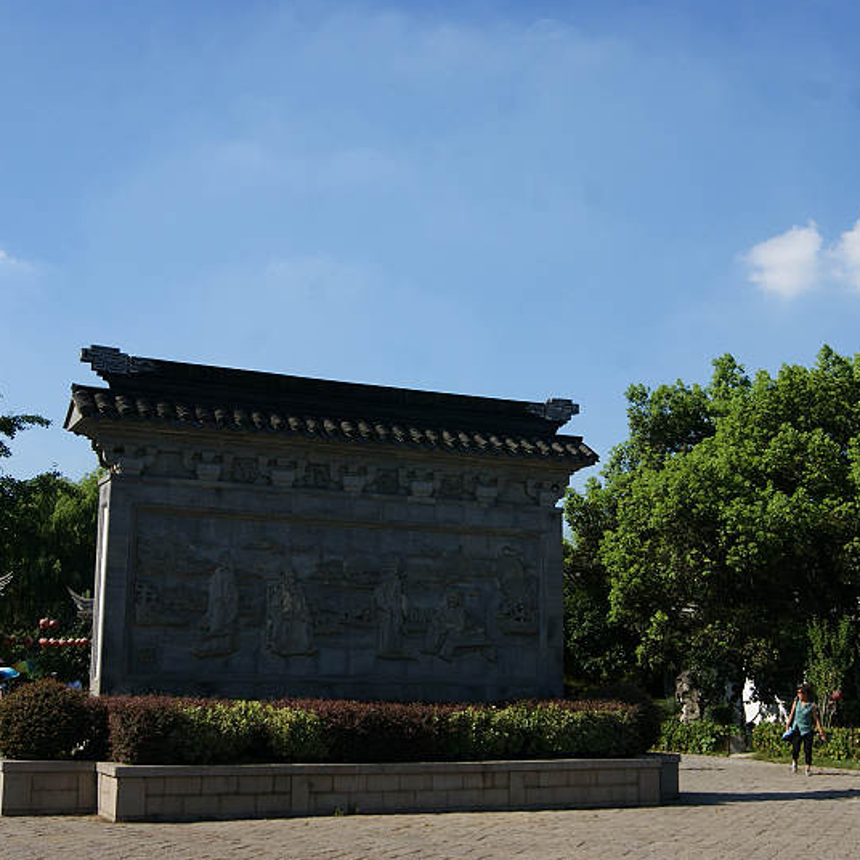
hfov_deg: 36.1
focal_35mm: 47
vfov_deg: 36.1
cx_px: 440
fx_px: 1321
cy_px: 432
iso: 200
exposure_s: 1/500
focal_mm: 24
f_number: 10
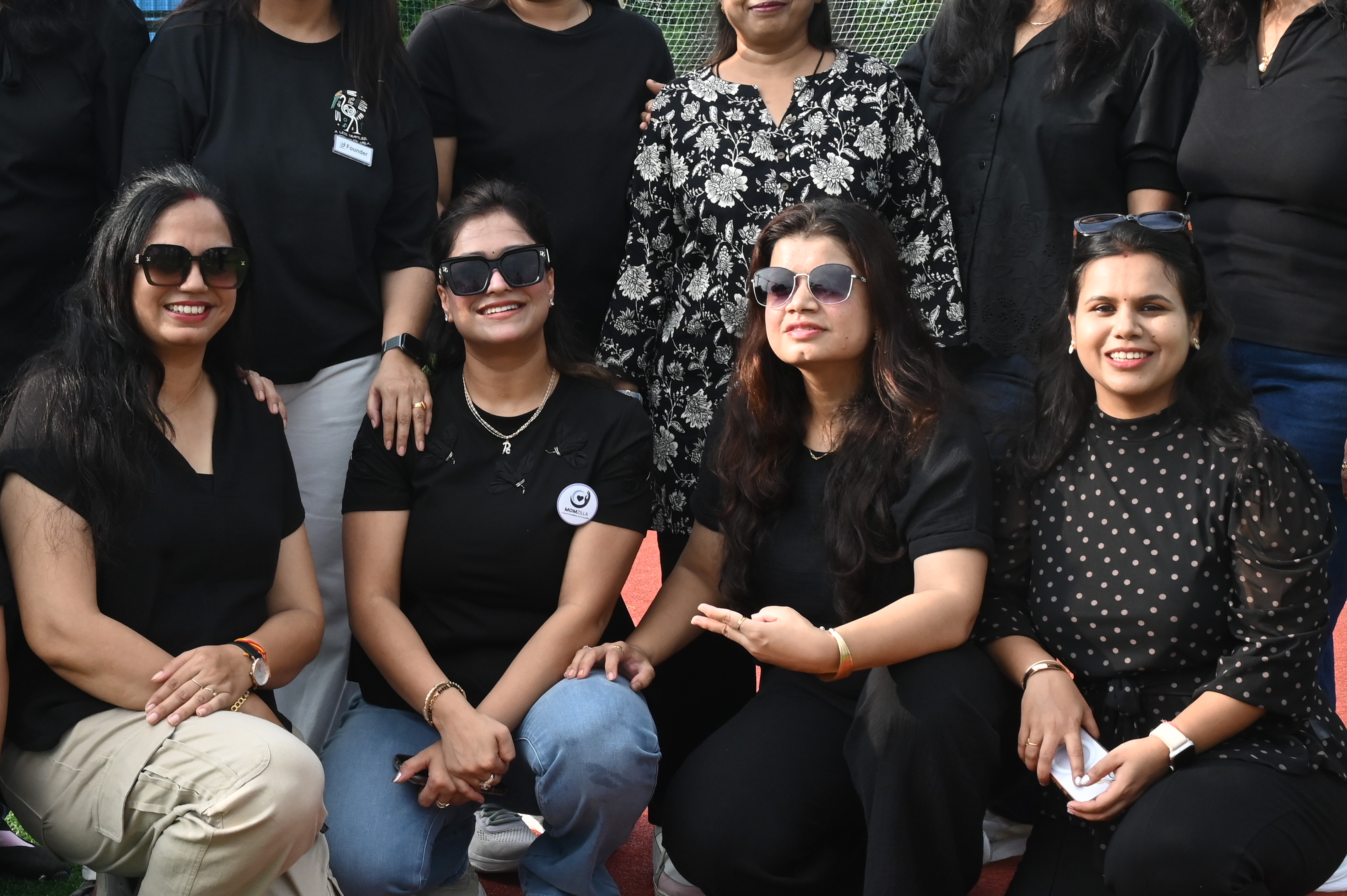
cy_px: 409
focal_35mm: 69
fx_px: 2580
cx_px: 456
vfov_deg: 19.7
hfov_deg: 29.1
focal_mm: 37
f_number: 13
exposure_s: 1/250
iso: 1000
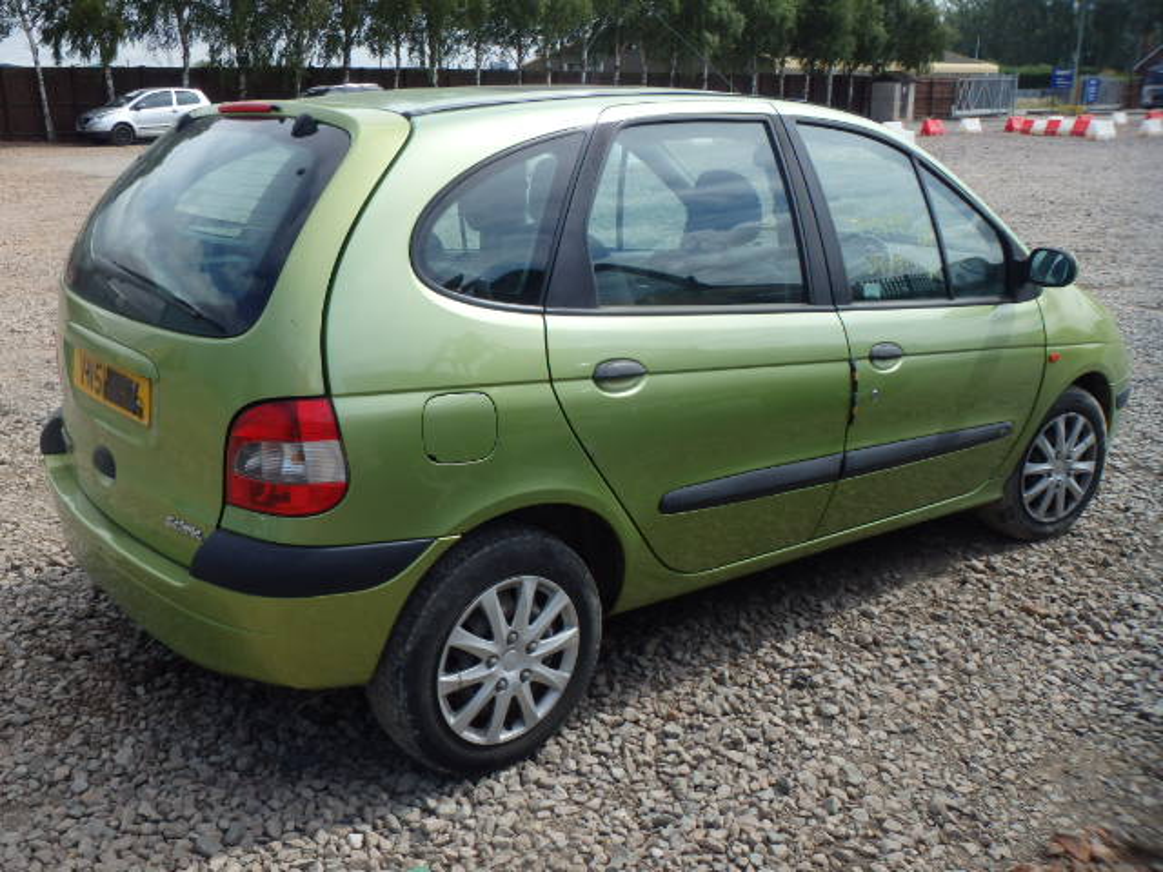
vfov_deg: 41.8
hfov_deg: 54.0
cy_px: 436
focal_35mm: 34
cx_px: 582
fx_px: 1142
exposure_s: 1/500
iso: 125
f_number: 4.4
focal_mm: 6.1
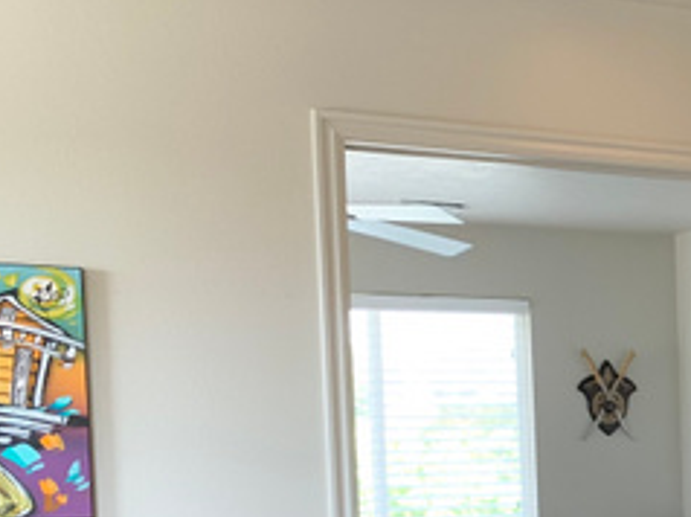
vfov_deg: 20.1
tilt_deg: -5.0
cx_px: 912
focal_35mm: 70
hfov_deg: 24.2
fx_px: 1396
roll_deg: +0.4
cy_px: 566
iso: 80
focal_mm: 4.25
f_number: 1.8
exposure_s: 1/120
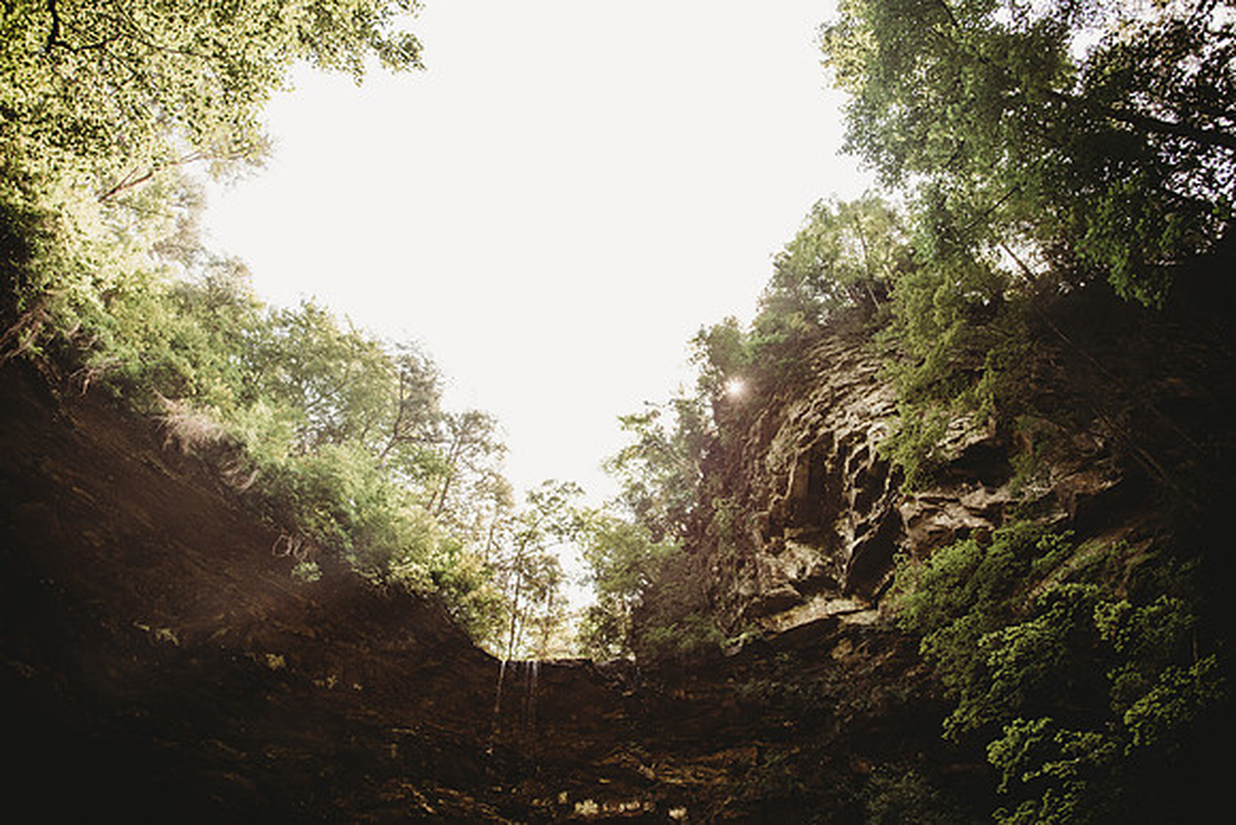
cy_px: 412
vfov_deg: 53.2
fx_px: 824
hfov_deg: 73.7
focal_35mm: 24
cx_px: 618
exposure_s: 1/500
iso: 400
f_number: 4
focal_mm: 24
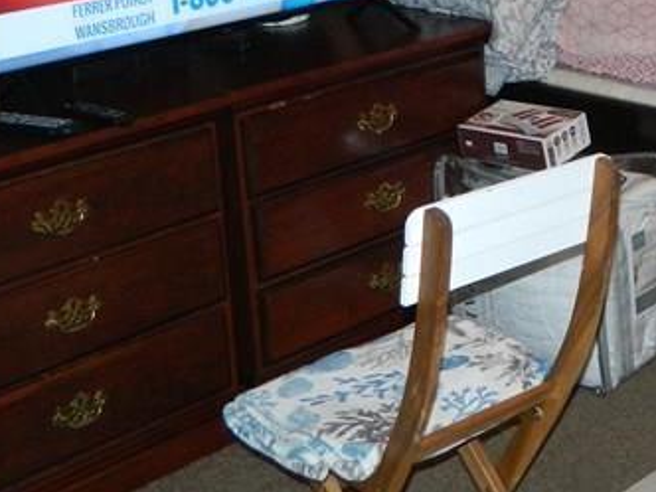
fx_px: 1459
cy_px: 51
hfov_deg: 23.9
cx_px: 705
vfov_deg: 18.8
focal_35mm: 77
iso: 200
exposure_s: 1/30
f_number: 3.1
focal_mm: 4.5
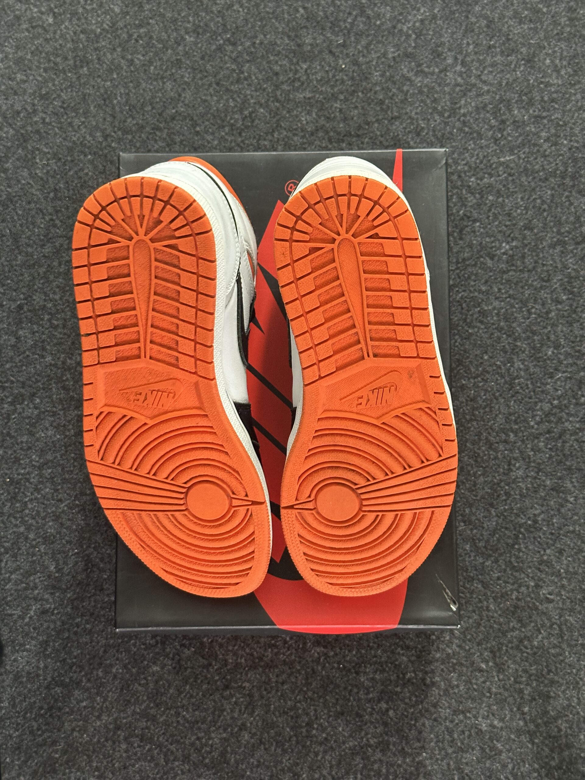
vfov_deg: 39.7
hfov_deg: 30.3
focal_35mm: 48
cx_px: 292
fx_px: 1082
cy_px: 390
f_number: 1.78
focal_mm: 6.86
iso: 320
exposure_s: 1/33
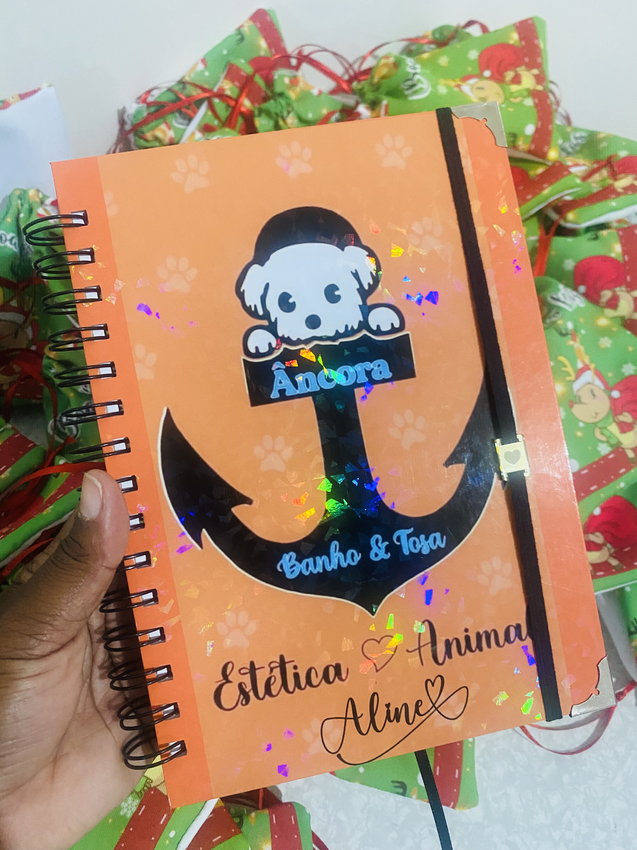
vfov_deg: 67.3
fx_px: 638
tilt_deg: -59.7
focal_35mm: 26
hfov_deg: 53.1
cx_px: 318
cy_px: 425
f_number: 1.8
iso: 500
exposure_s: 1/60
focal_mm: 4.25
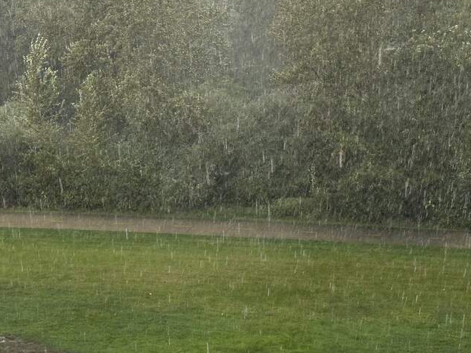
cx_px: 210
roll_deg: +0.4
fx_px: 1225
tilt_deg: -4.5
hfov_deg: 21.8
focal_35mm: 90
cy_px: 26
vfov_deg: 16.2
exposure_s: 1/170
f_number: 1.78
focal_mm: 6.86
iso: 64
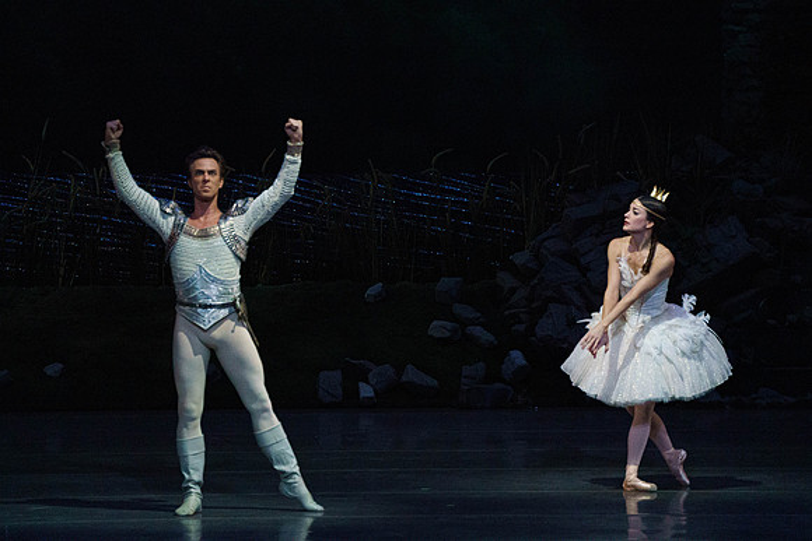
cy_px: 270
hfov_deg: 6.1
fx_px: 7648
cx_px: 406
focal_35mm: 339
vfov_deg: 4.1
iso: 8000
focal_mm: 339
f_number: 5.6
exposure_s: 1/320
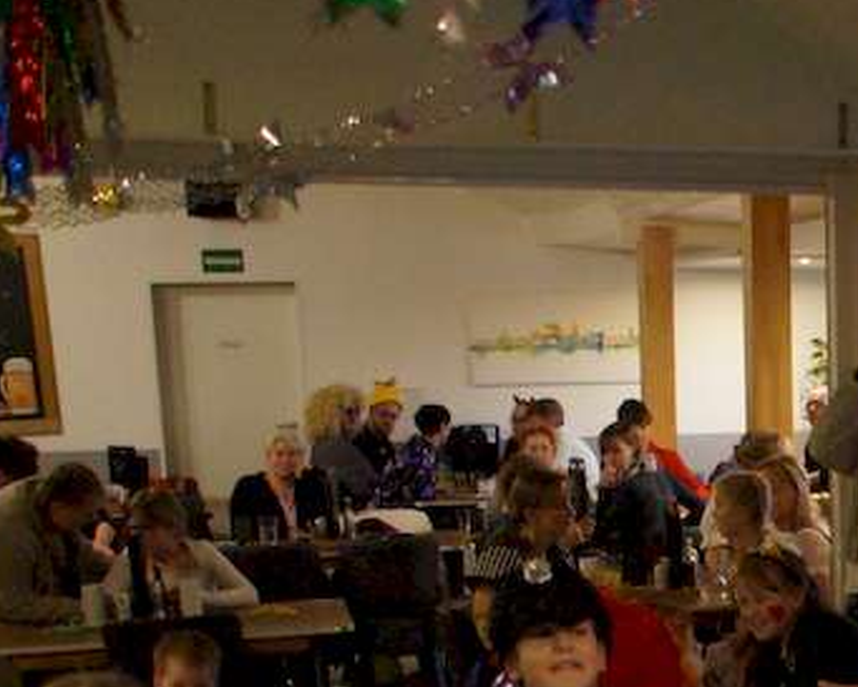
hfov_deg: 21.7
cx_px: 1220
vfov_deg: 19.0
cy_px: 841
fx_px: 1930
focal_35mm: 76
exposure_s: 1/60
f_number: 3.5
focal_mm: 18
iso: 3200
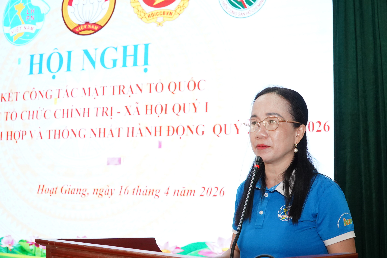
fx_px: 494
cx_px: 194
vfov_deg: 29.2
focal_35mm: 46
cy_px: 129
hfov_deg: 42.7
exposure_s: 1/80
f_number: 6.3
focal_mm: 31
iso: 2500
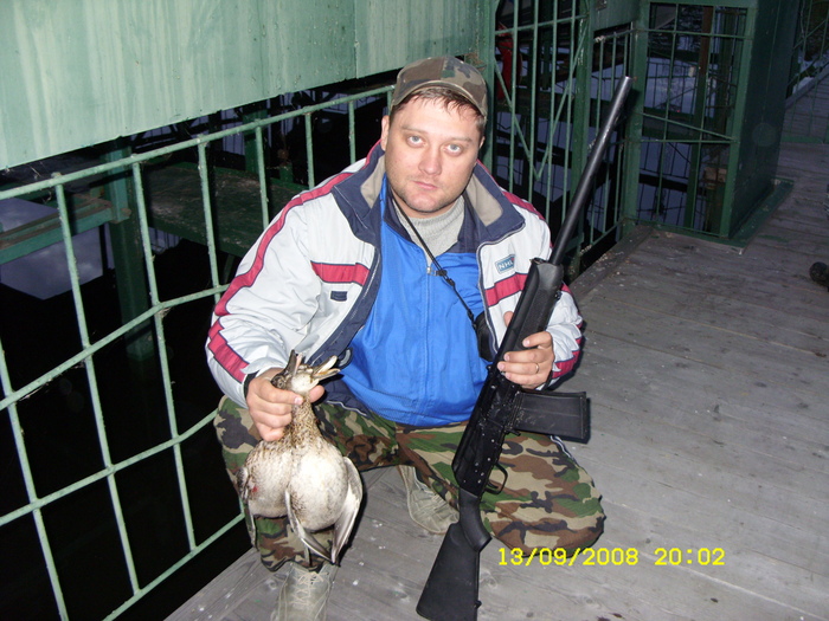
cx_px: 414
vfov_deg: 37.7
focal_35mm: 38
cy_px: 310
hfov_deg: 49.0
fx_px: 910
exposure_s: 1/30
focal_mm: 6.3
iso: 200
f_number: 2.8
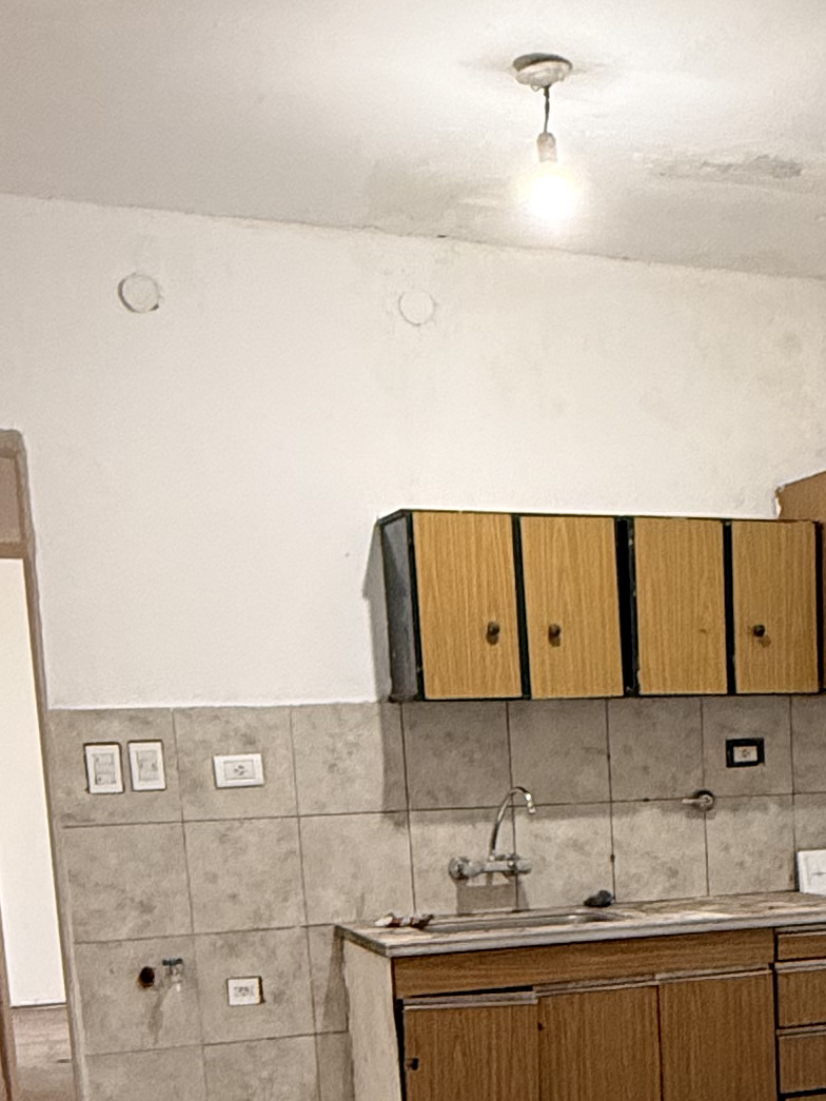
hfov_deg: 26.1
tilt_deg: -9.4
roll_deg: +0.9
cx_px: 760
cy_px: 1040
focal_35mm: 54
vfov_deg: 33.2
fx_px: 1718
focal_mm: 2.22
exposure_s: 1/50
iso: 320
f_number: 2.2
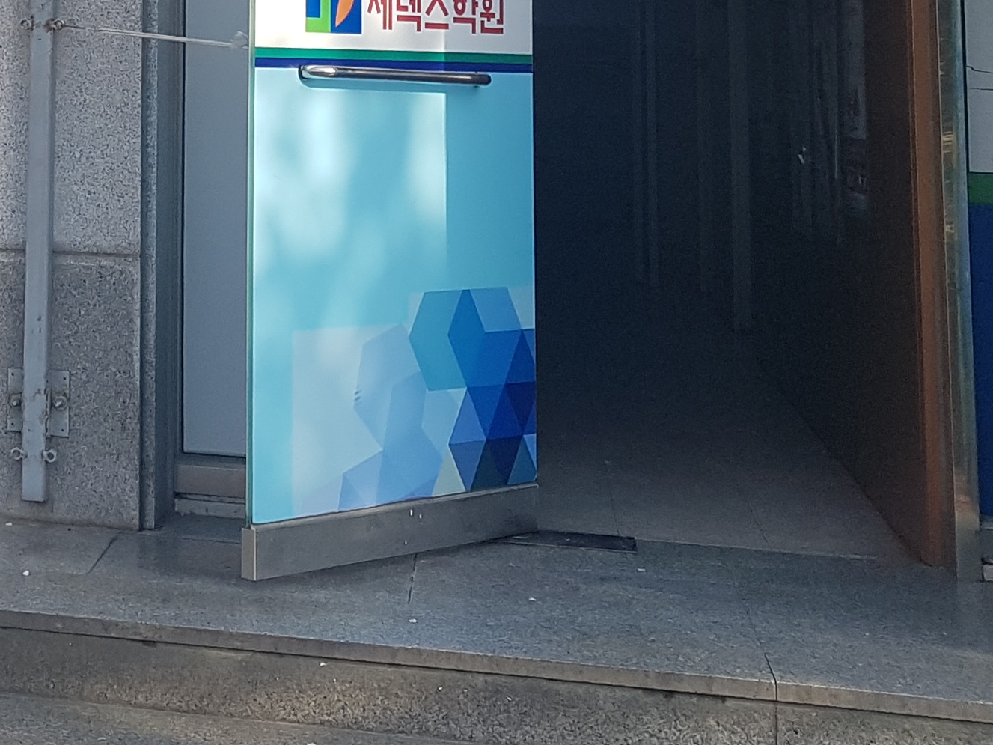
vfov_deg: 17.1
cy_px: -320
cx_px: -213
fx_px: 2266
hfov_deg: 22.7
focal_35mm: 79
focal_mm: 4.2
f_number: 1.7
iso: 50
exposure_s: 1/1060
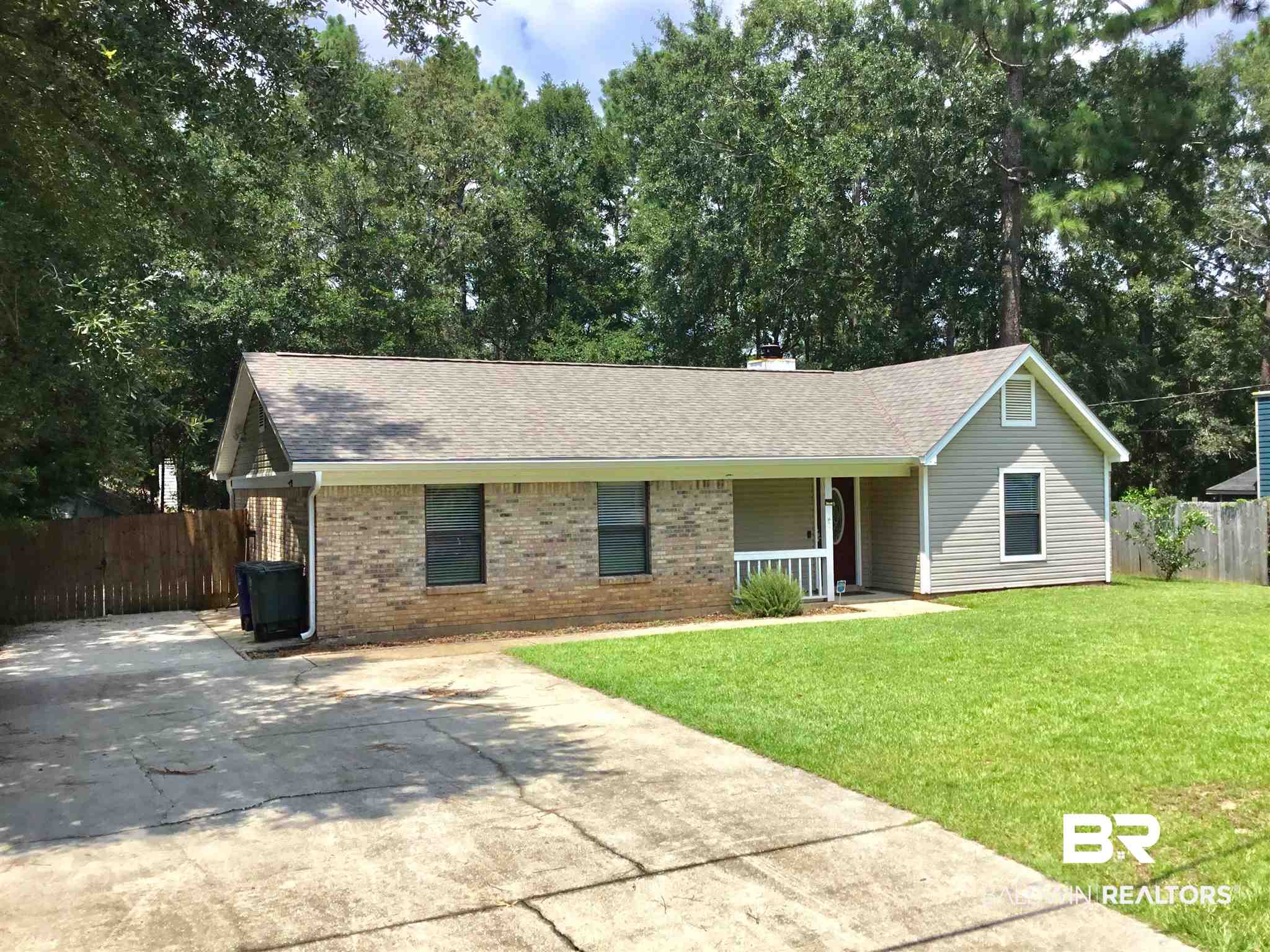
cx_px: 635
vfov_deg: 45.4
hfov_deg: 58.4
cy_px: 476
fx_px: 1137
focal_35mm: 31
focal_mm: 3.3
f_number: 2.4
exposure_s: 1/981
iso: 25
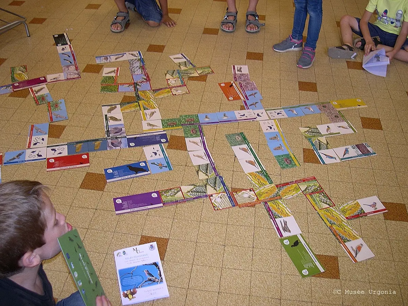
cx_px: 204
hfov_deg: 49.0
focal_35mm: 38
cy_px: 153
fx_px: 448
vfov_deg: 37.7
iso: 100
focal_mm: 8
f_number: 2.8
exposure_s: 1/30
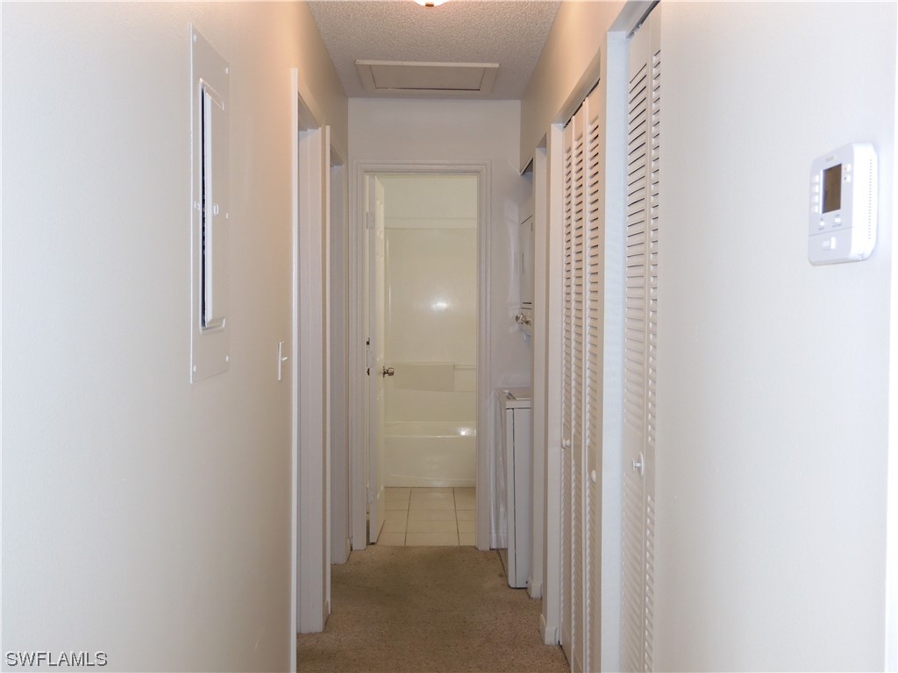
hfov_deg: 49.0
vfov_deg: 37.7
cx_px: 449
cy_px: 336
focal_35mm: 38
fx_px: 986
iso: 200
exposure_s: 1/30
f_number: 4
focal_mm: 6.8
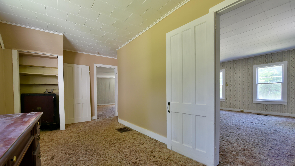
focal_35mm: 15
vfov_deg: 70.2
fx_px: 117
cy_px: 94
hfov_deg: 103.0
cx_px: 147
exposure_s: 1/20
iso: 800
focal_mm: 14
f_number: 10
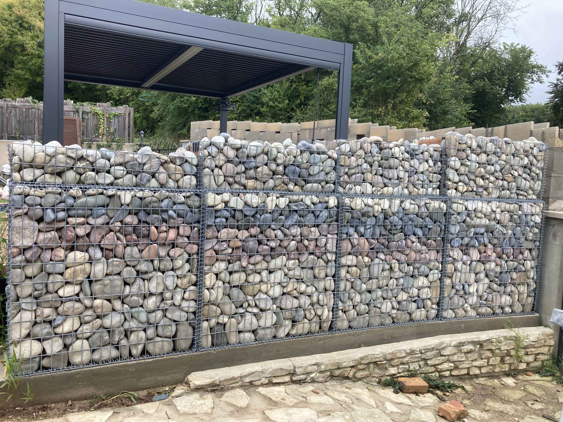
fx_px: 455
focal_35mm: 28
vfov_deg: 49.7
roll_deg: -2.0
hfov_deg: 63.4
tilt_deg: -3.2
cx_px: 282
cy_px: 211
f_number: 1.8
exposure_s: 1/121
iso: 25
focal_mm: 3.99
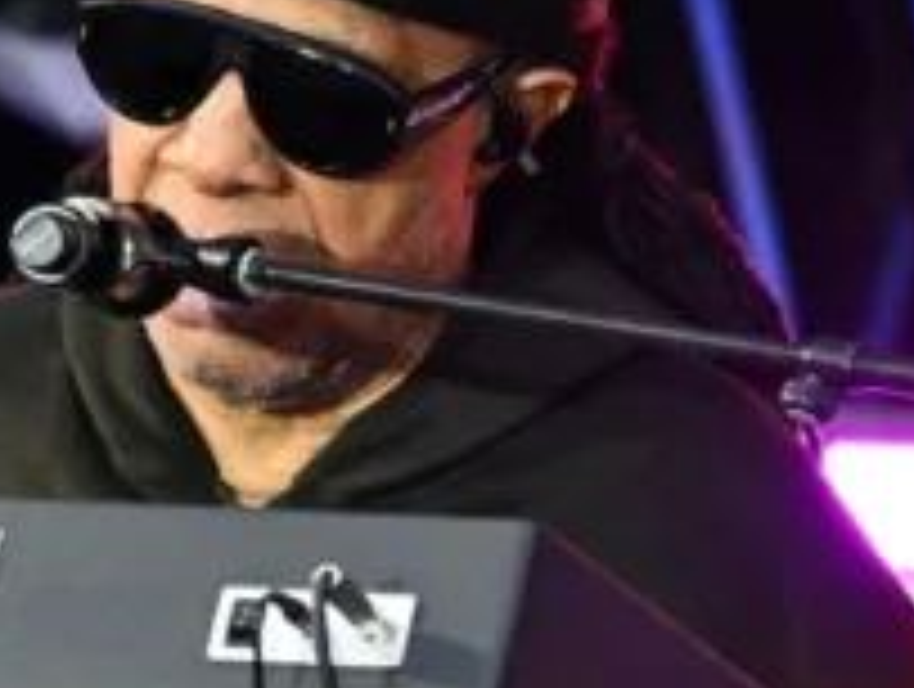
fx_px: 67503
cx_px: 153
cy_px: 450
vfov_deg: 0.6
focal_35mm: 2552
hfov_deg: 0.8
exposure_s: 1/640
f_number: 6.3
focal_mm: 600
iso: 1250
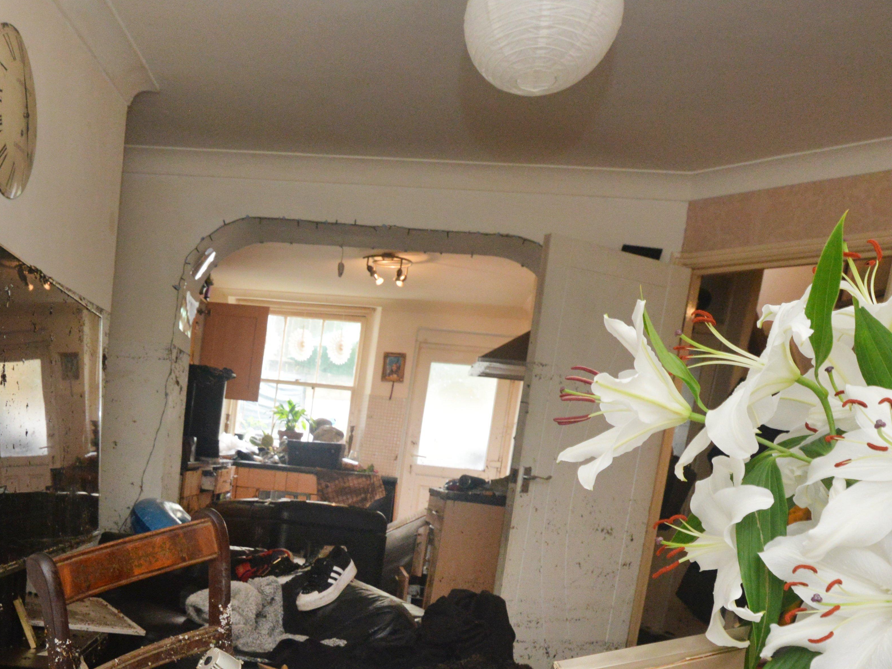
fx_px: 928
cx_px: 184
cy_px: 606
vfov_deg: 37.0
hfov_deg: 48.6
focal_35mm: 36
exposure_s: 1/60
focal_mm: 16
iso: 2000
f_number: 8
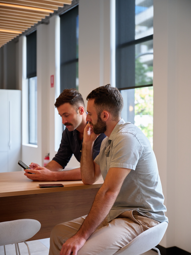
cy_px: 128
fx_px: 375
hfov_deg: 28.6
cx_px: 96
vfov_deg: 37.5
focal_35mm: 51
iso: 1600
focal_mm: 64
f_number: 4
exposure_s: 1/250
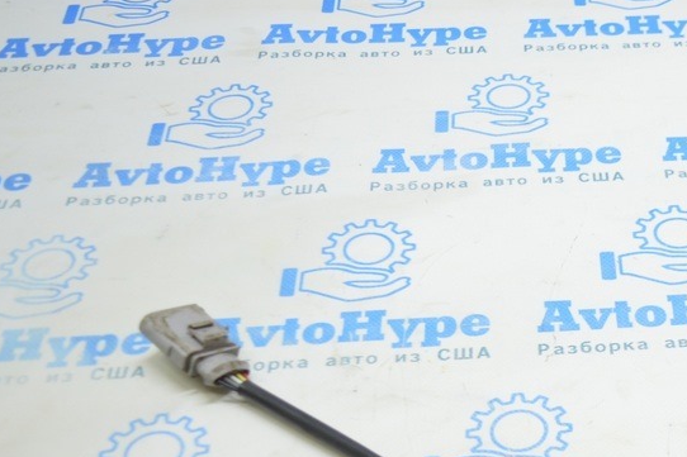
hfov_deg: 28.3
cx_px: 645
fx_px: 1297
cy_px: 425
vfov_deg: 19.6
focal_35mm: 68
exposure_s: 1/40
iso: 400
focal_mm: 24
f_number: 4
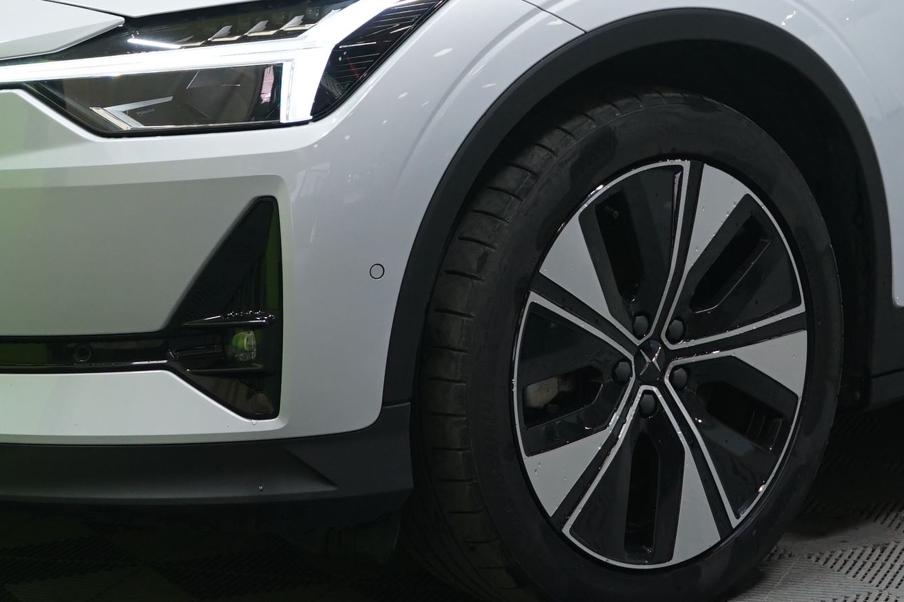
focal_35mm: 104
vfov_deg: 13.0
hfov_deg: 19.5
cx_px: 680
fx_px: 2611
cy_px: 23
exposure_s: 1/25
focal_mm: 35
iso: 640
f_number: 4.5
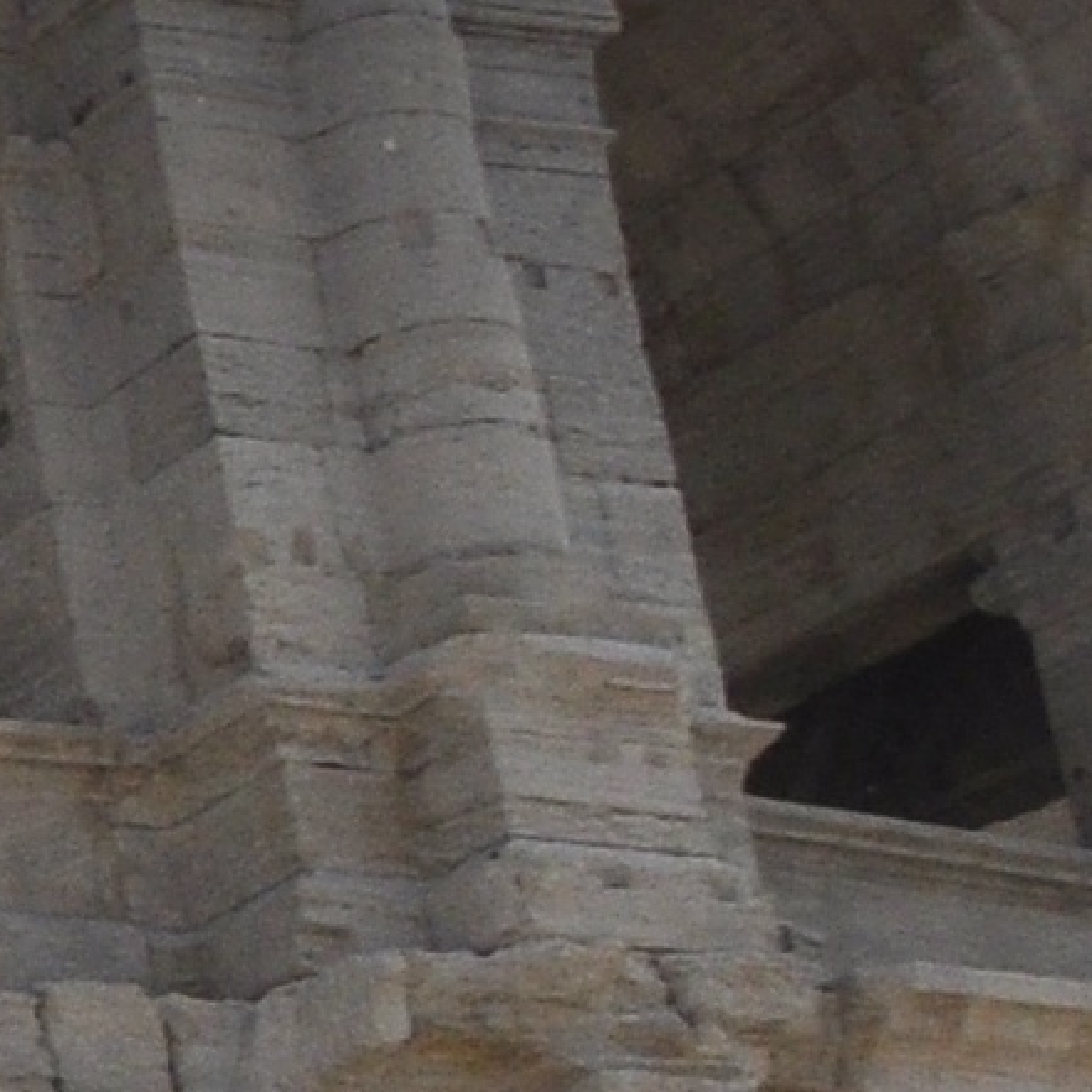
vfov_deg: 7.8
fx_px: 7959
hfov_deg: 6.0
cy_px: 775
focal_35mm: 223
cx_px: -3848
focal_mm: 18
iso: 400
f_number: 13
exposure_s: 1/640
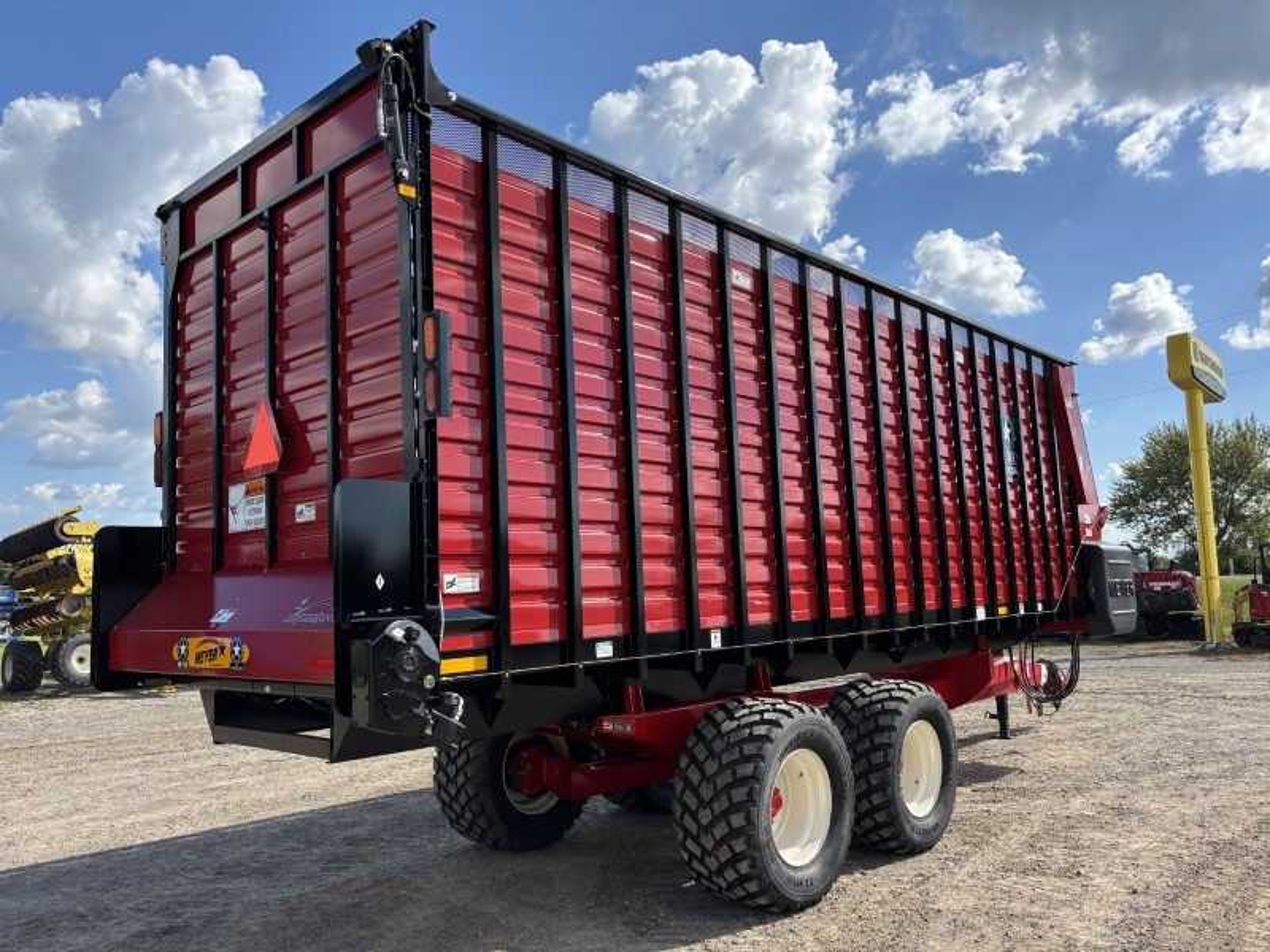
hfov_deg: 67.3
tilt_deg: +5.7
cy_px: 476
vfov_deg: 53.1
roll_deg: +0.3
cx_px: 635
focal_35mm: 26
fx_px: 954
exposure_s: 1/2342
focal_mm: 5.96
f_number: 1.6
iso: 50
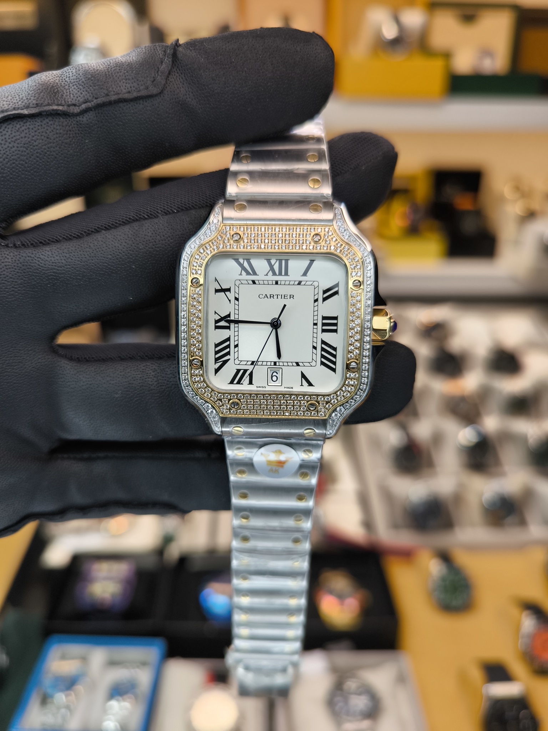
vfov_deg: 71.6
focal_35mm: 24
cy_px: 366
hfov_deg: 56.8
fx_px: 507
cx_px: 274
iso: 50
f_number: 1.9
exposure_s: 1/115
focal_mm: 6.92
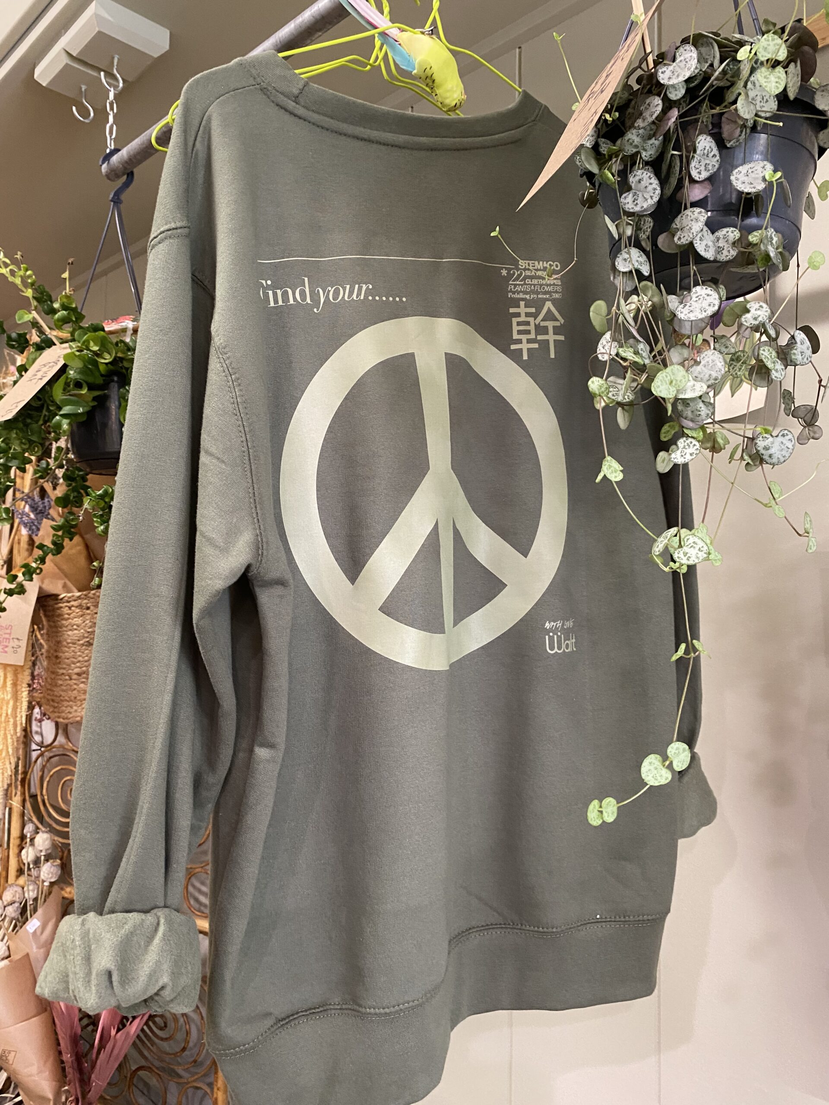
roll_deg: -1.1
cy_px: 552
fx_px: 830
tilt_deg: +3.7
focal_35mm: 26
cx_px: 414
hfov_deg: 53.1
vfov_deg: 67.3
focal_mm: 4.25
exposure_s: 1/50
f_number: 1.8
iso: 250
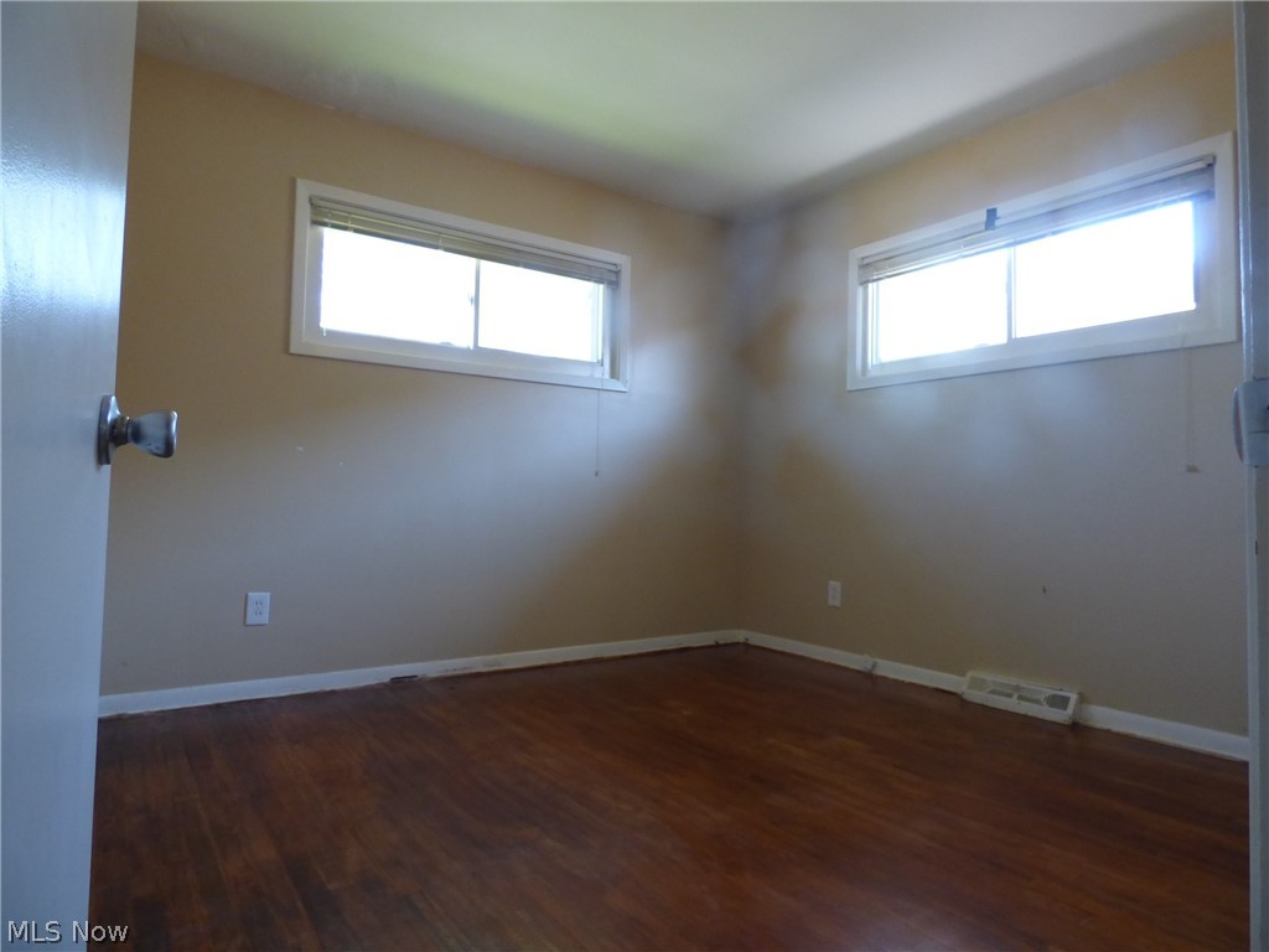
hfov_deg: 81.7
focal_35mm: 20
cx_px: 634
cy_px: 476
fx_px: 733
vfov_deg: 66.0
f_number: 2.8
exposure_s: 1/60
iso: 250
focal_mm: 3.58
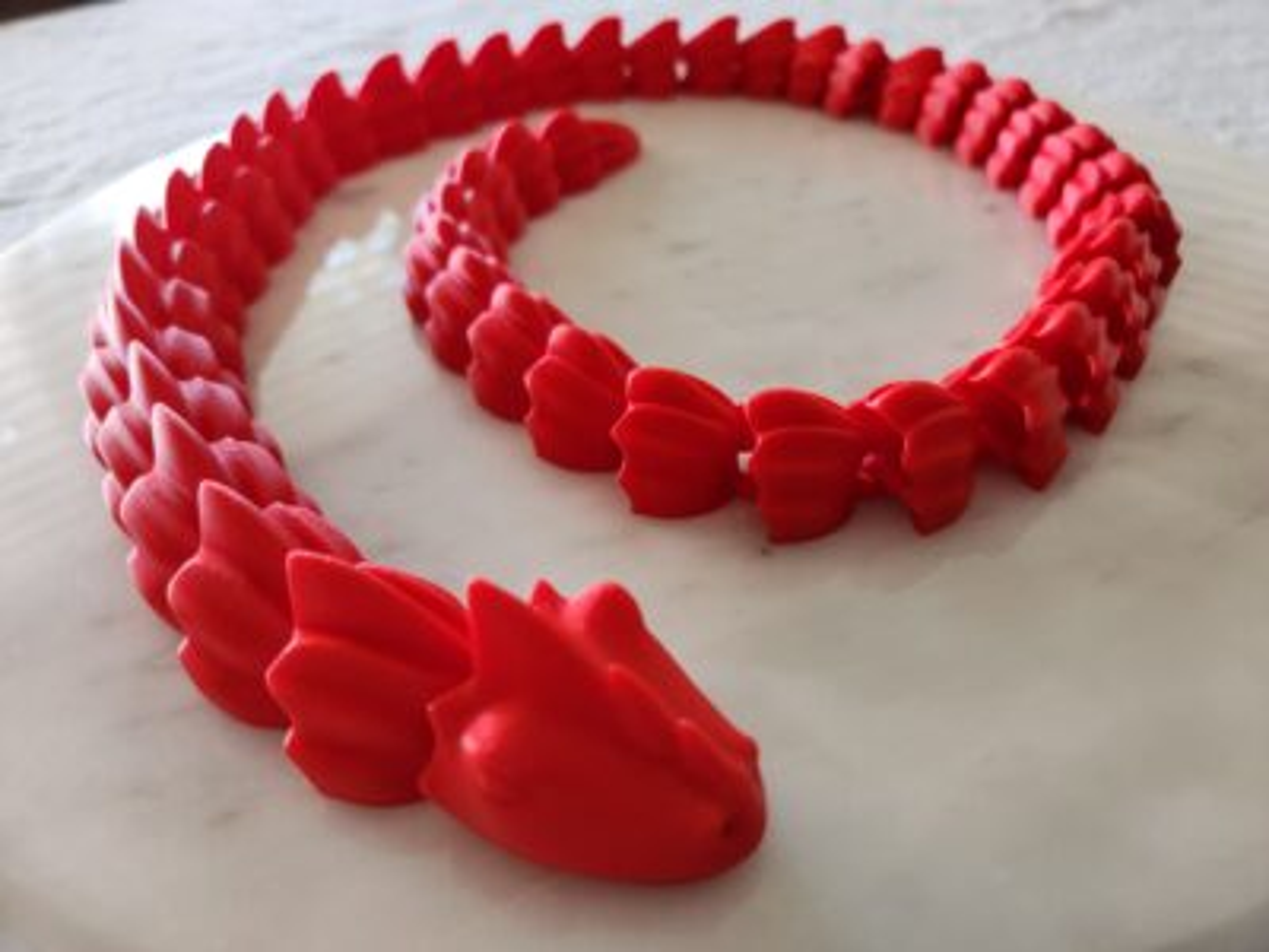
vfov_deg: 58.9
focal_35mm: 23
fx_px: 843
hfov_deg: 73.9
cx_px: 634
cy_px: 476
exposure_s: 1/120
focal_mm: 5.4
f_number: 1.8
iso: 200
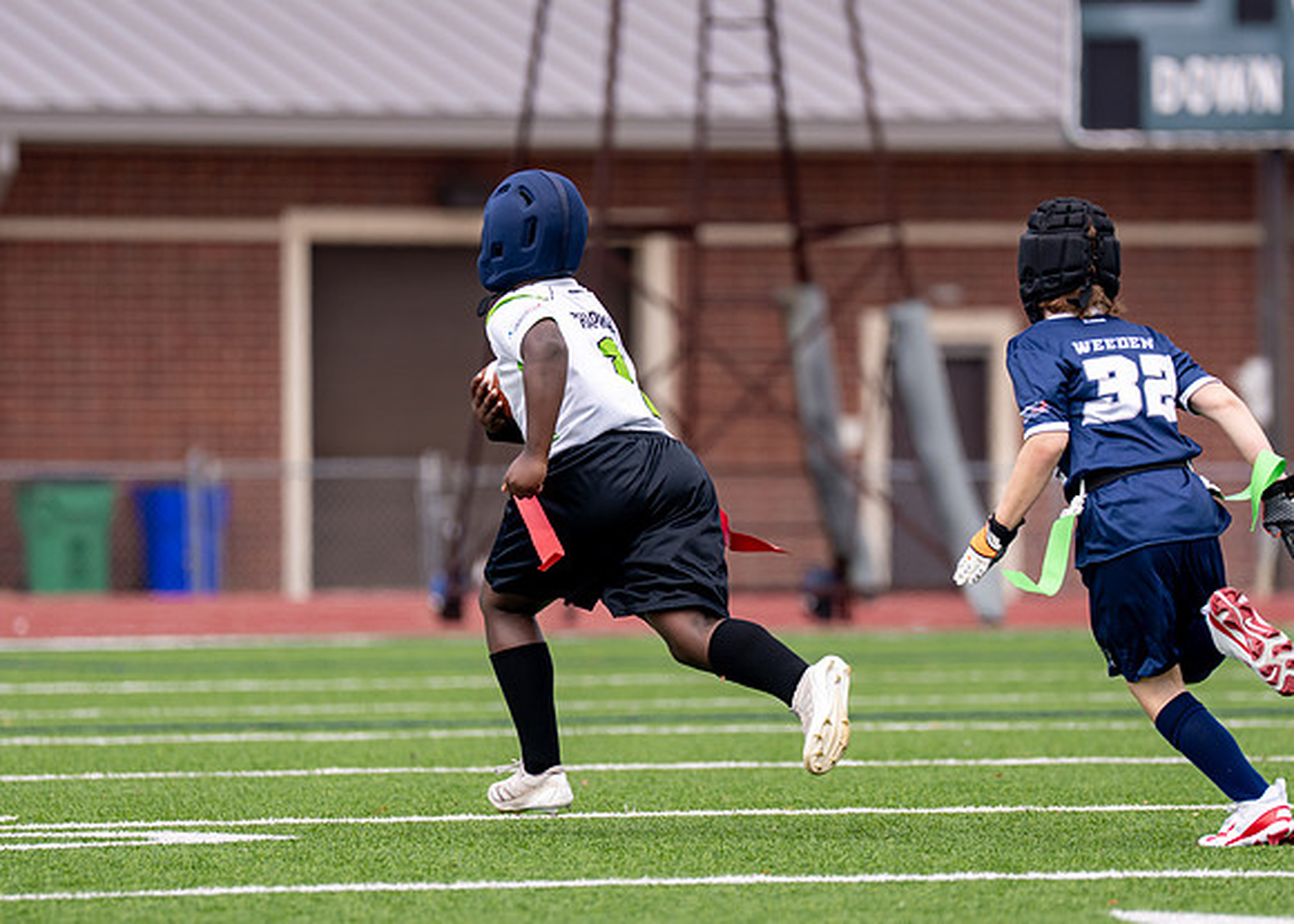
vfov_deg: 3.8
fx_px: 13893
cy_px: 487
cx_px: 720
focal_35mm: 378
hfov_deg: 5.3
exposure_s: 1/2000
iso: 125
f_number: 2.8
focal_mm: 200
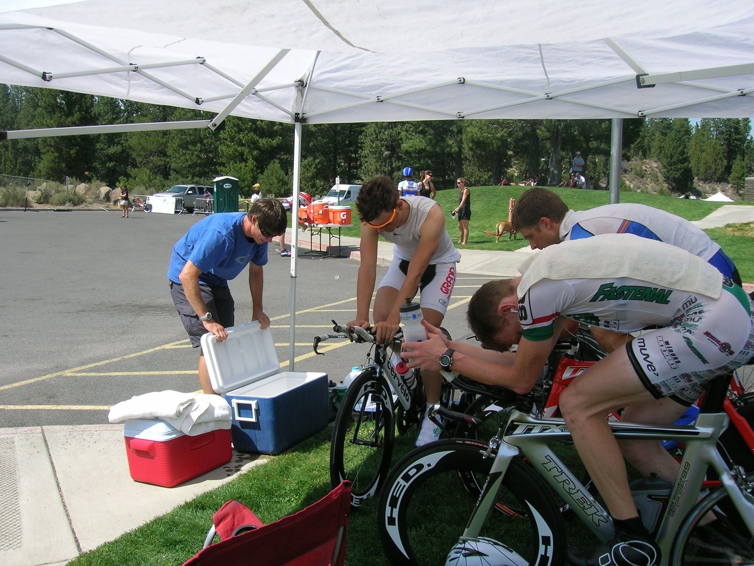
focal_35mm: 34
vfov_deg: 41.8
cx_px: 377
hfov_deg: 54.0
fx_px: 741
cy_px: 283
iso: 50
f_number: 4.9
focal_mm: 5.7
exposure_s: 1/335
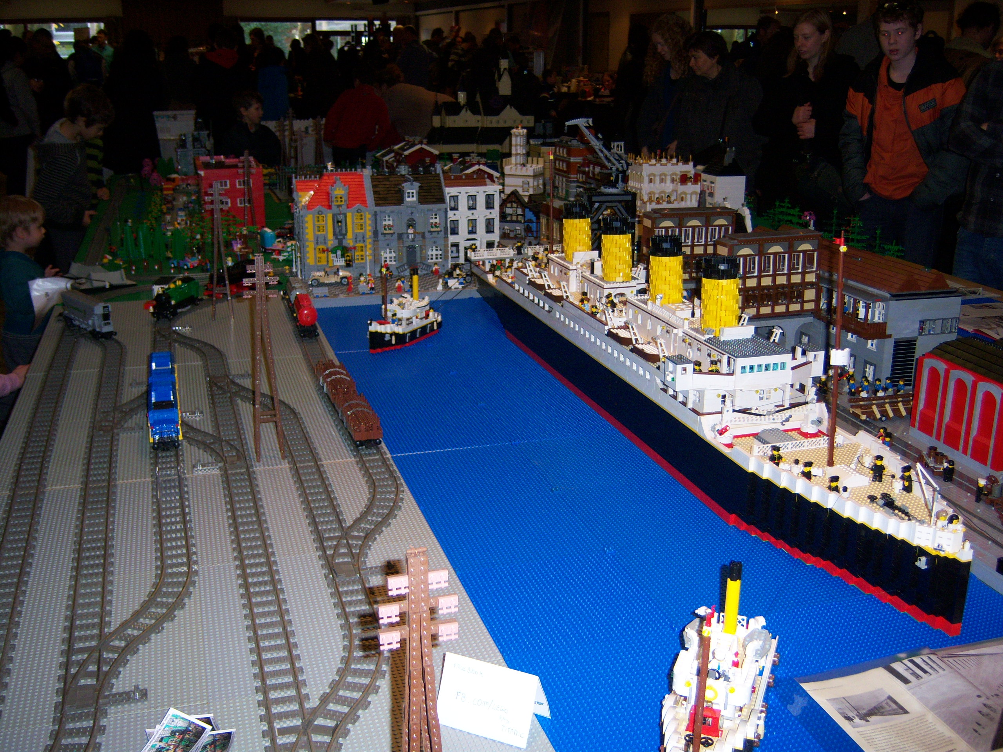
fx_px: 1043
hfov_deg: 51.4
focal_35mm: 36
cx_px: 502
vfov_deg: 39.7
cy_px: 376
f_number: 2.8
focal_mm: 7.5
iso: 160
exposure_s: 1/60
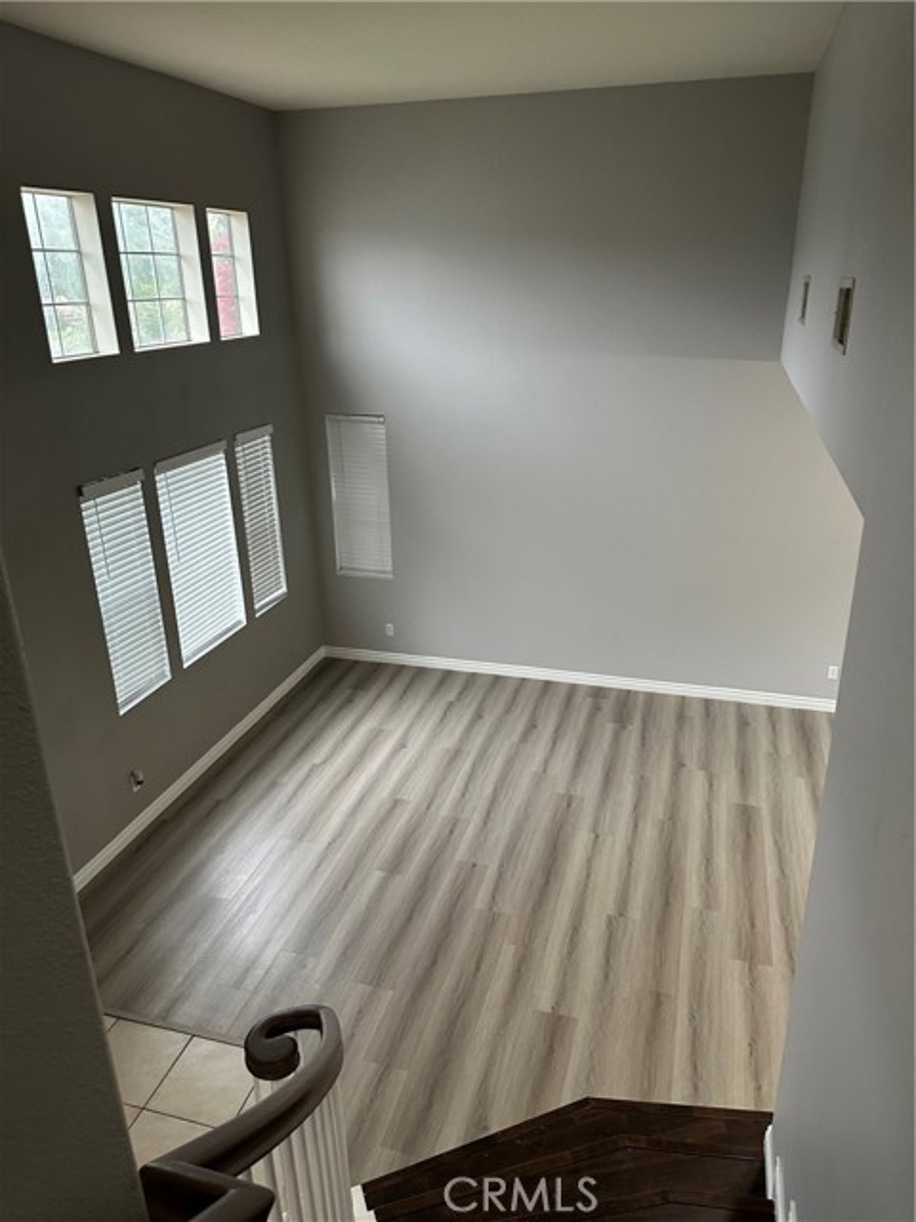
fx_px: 847
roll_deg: +0.5
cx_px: 458
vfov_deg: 71.6
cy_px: 611
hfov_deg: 56.8
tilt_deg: -19.9
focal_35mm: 24
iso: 320
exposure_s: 1/60
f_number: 1.78
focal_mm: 6.86
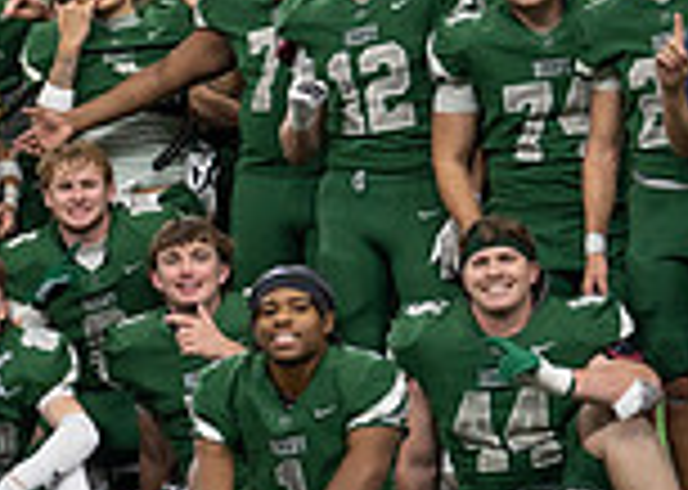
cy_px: 258
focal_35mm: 207
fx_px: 4041
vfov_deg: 6.9
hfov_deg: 9.6
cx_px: -215
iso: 400
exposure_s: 1/400
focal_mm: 50
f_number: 2
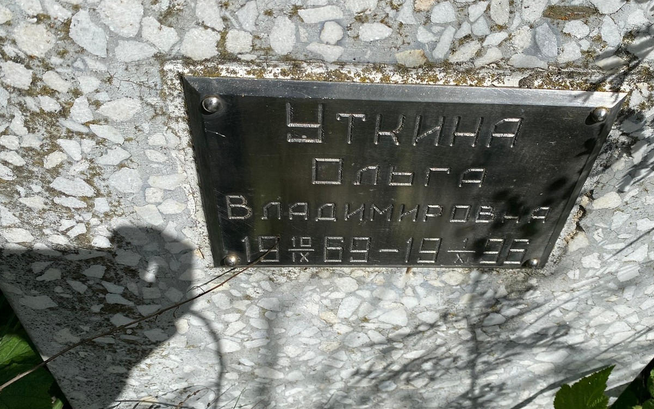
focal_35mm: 33
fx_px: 588
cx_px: 379
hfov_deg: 57.9
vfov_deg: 38.3
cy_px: 220
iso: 32
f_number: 1.8
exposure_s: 1/4808
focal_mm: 4.25
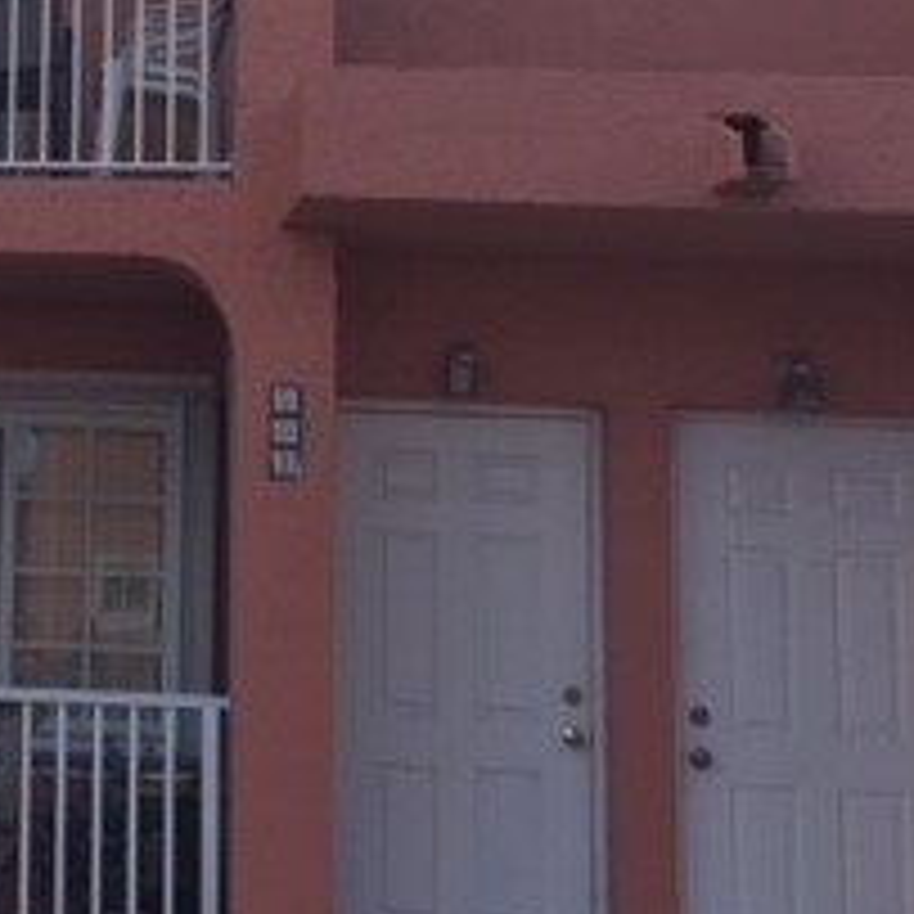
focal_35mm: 81
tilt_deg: +8.6
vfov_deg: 21.2
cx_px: -288
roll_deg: -2.8
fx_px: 2420
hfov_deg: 19.6
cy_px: 248
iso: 32
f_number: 2.2
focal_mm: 4.15
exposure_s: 1/1236
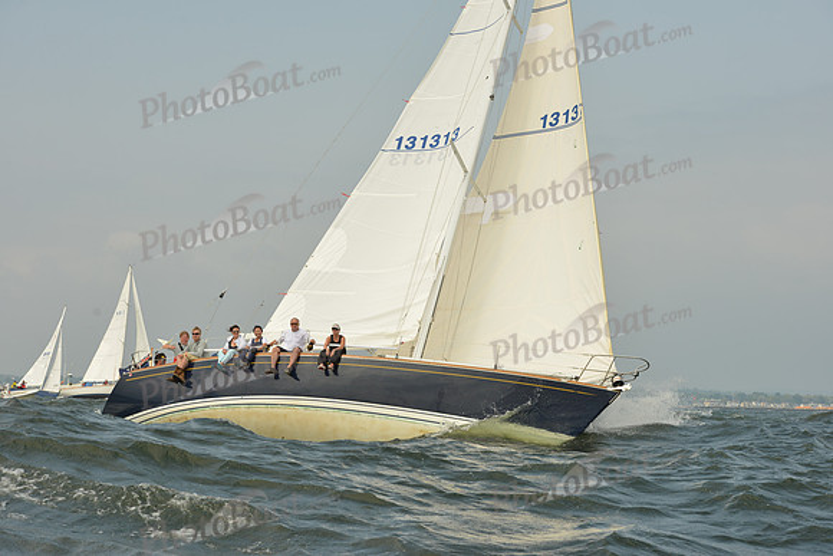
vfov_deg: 16.1
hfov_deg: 23.9
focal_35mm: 85
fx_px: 1967
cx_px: 416
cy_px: 278
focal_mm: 85
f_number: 10
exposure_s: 1/1250
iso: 320
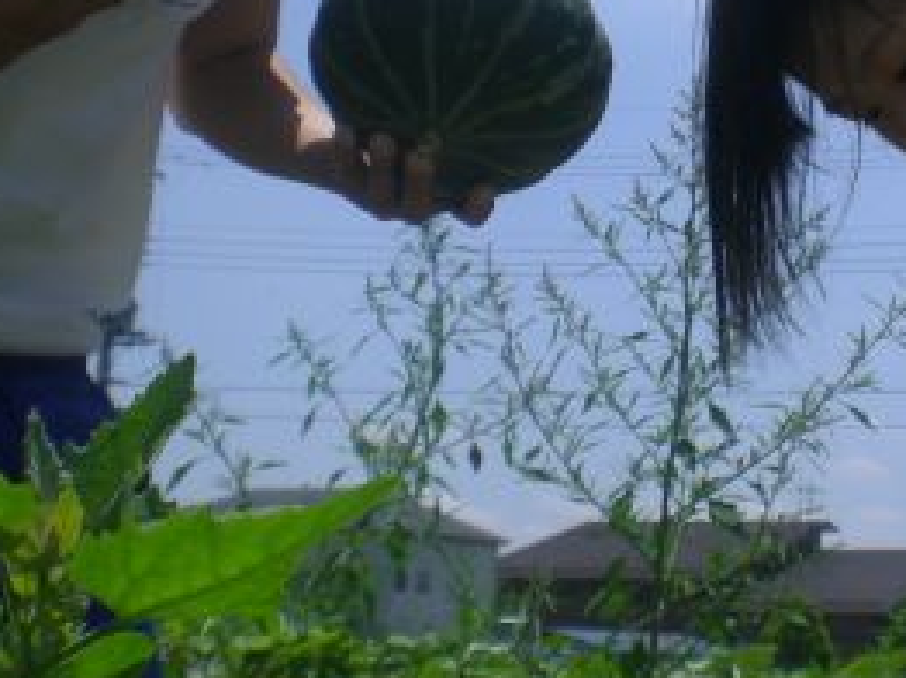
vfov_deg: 15.6
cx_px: 695
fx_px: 2432
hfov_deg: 20.9
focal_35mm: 93
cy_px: 0
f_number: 4.6
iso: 50
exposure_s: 1/758
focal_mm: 6.3
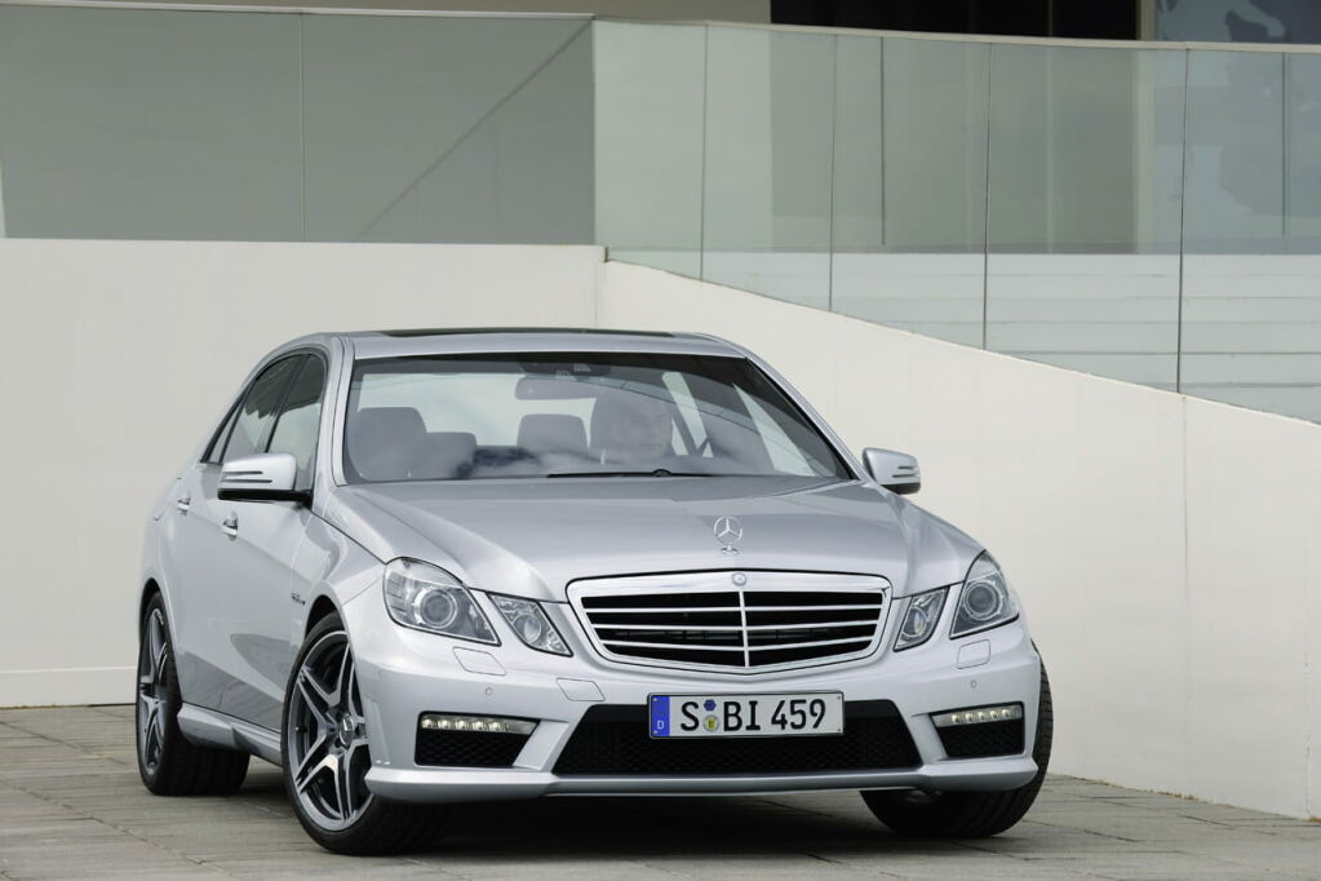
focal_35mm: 140
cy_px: 440
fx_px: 5137
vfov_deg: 9.8
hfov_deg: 14.7
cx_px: 660
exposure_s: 1/100
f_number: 8
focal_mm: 140
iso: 100
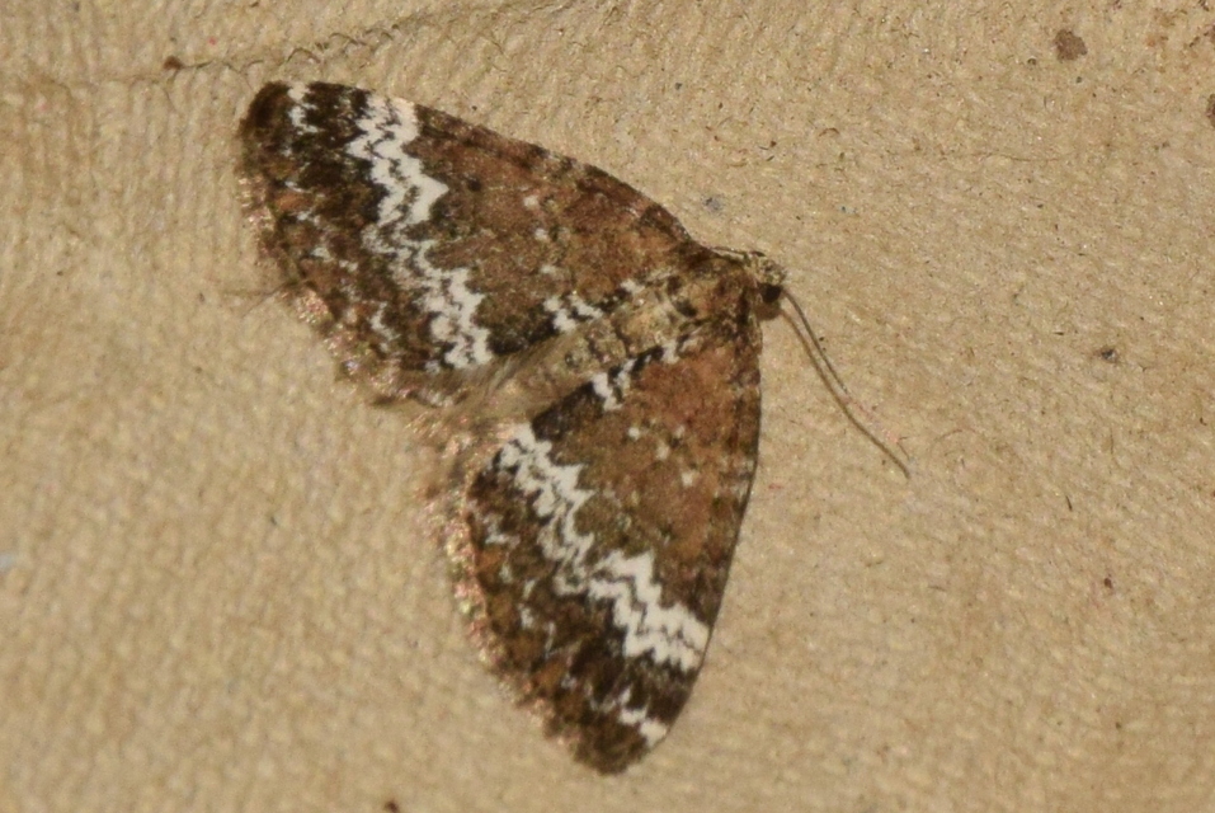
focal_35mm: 210
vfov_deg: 6.6
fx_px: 7094
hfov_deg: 9.8
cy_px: 406
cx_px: 608
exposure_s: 1/160
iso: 500
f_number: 14
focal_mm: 140
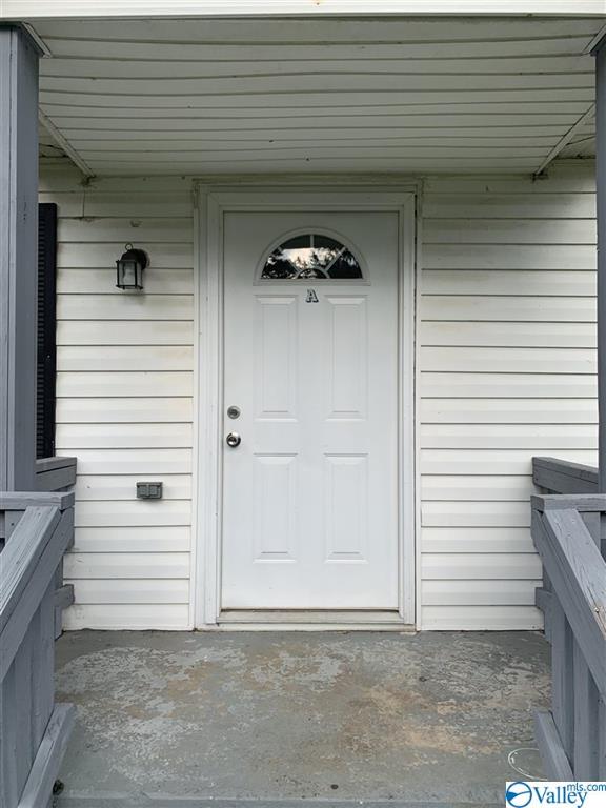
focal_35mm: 26
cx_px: 303
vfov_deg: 67.3
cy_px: 404
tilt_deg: +2.7
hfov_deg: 53.1
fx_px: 607
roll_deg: -0.5
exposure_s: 1/635
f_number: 1.8
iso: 25
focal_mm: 4.25
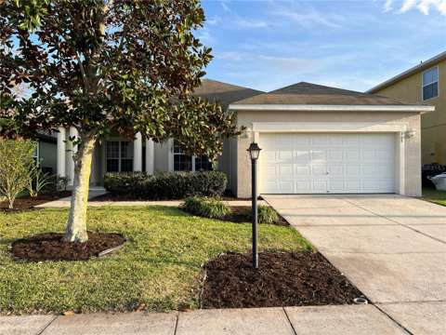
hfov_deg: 67.3
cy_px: 168
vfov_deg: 53.1
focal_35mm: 26
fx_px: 335
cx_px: 223
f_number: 1.5
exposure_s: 1/1252
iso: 50
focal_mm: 5.7
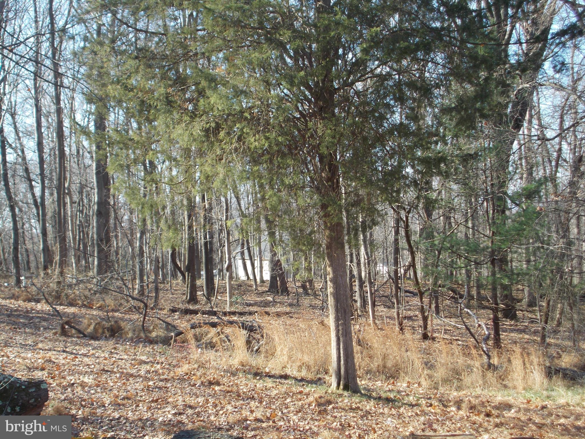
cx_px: 292
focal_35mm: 58
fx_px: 980
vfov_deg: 25.2
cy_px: 220
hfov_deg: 33.2
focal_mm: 10.3
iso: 80
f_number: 4.9
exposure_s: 1/80
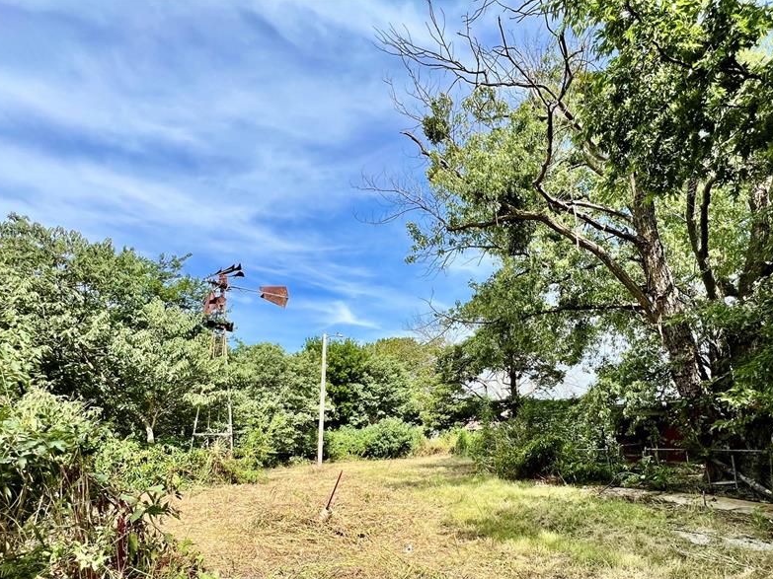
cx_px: 461
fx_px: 380
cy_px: 377
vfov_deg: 72.9
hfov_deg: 90.0
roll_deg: +1.8
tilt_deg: +8.3
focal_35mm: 17
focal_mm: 1.57
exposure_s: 1/1130
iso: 32
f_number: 1.8
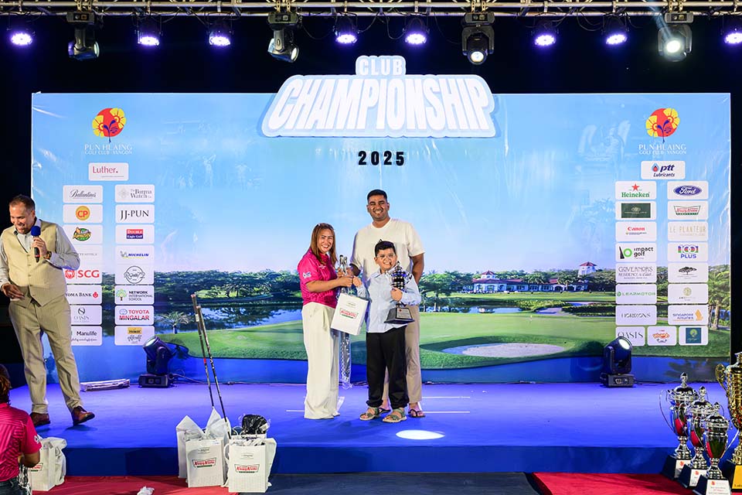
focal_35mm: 34
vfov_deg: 38.4
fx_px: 711
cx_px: 371
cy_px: 248
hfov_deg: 55.1
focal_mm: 34.5
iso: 1250
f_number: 6.3
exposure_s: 1/125
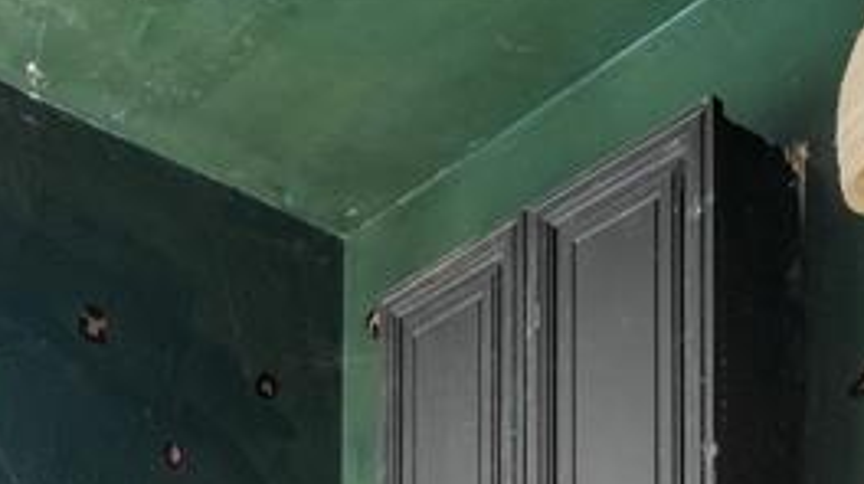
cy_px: 1092
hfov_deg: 34.2
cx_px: 334
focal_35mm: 61
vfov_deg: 14.5
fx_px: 1396
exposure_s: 1/4
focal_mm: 10
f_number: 8
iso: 400
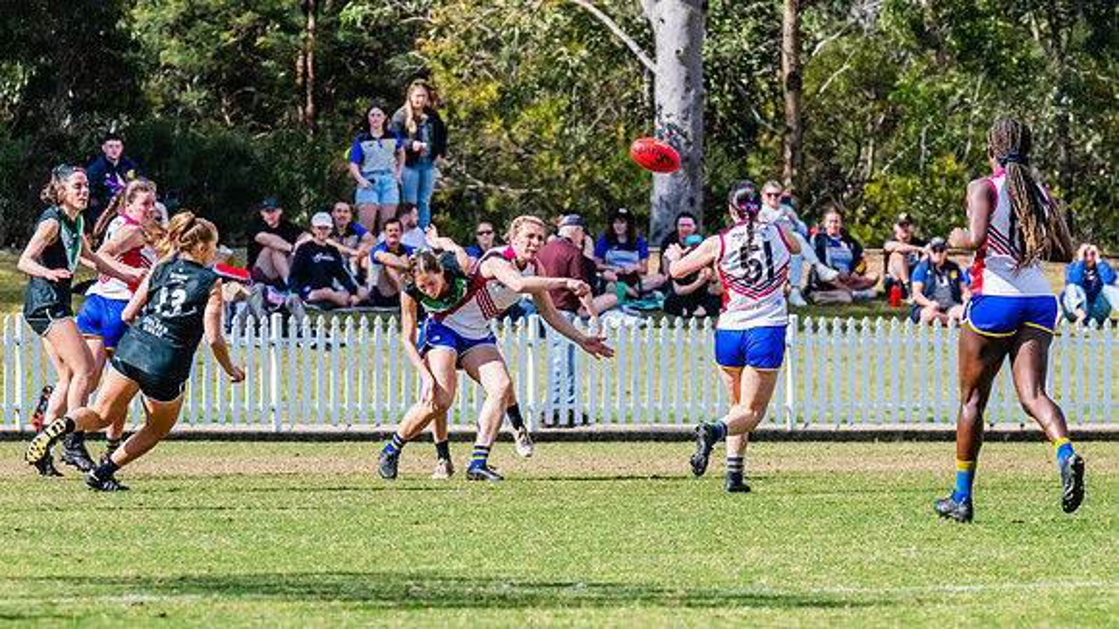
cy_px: 387
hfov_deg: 4.4
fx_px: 14454
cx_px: 483
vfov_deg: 2.5
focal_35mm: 487
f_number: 11
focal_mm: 360
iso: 800
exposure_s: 1/1250
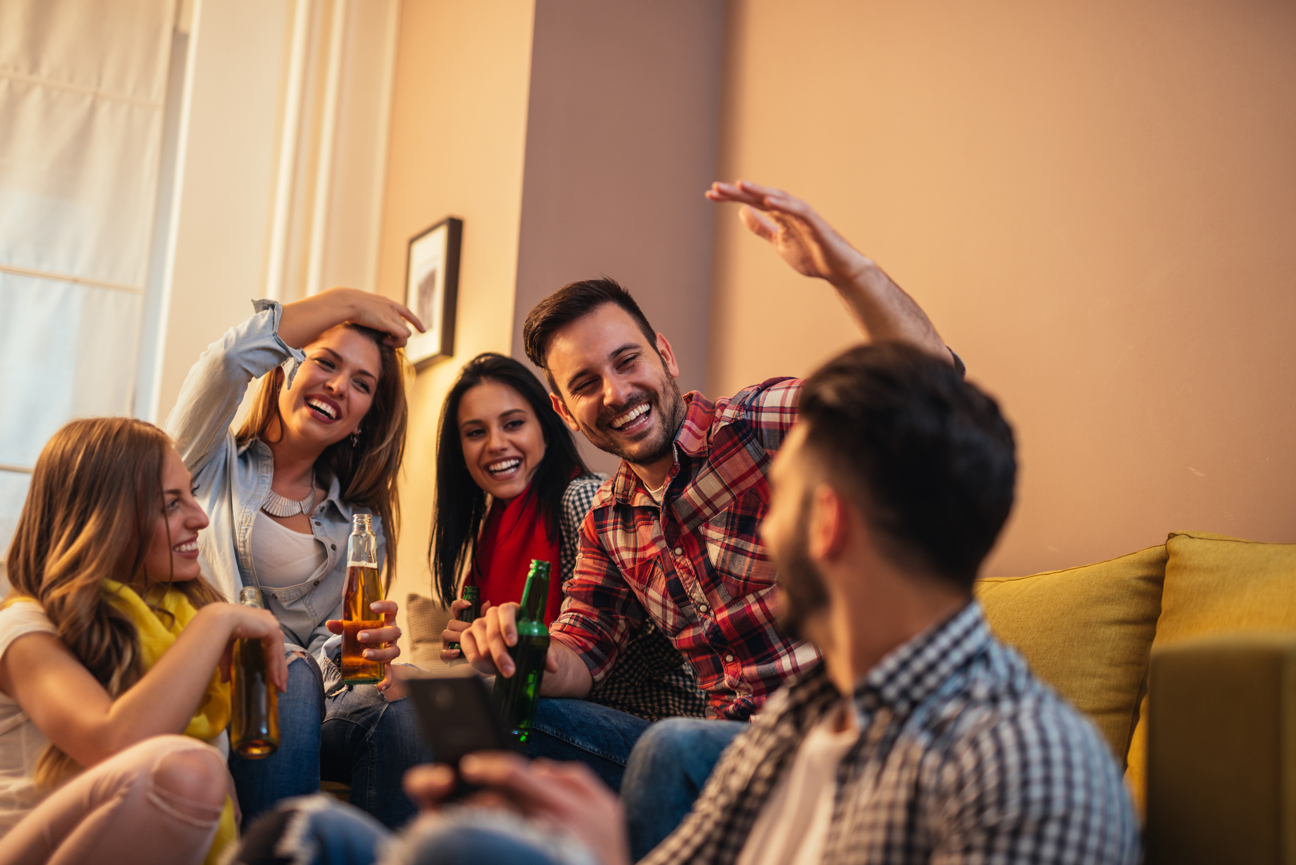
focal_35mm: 50
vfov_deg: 27.0
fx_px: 1801
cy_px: 432
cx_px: 648
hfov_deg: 39.6
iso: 200
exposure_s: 1/200
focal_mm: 50
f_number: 1.8
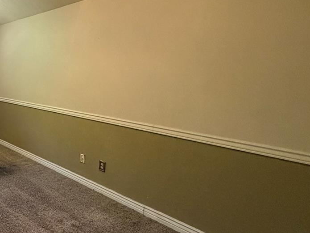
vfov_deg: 48.2
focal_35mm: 29
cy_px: 107
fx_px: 260
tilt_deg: -7.4
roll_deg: -1.9
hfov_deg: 50.0
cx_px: 0
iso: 400
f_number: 2.2
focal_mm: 2.22
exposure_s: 1/60
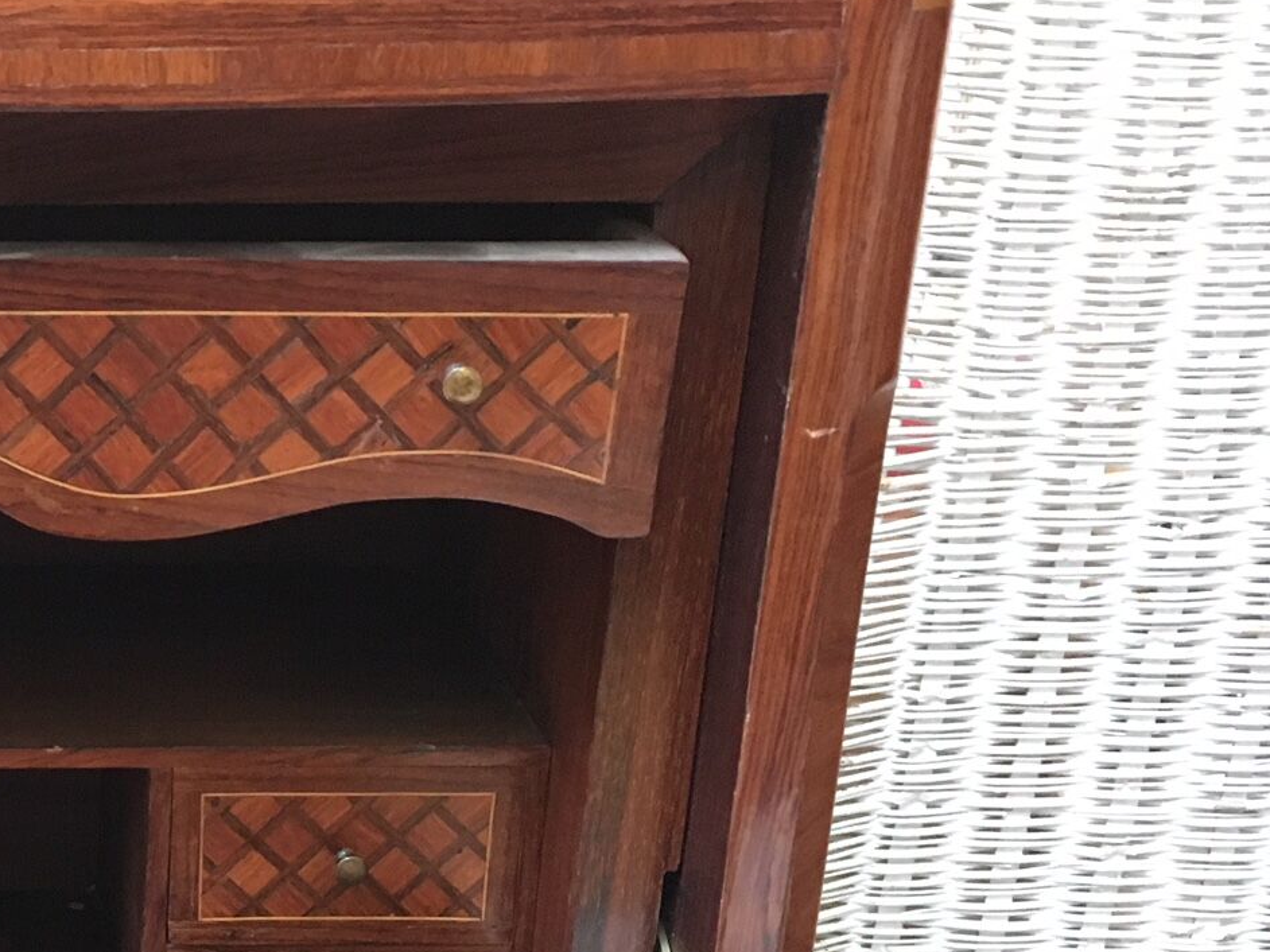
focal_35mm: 62
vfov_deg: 23.5
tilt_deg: -23.0
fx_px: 2274
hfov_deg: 29.0
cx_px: -34
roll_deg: +0.3
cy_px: 676
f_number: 2.2
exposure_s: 1/17
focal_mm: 4.15
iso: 400
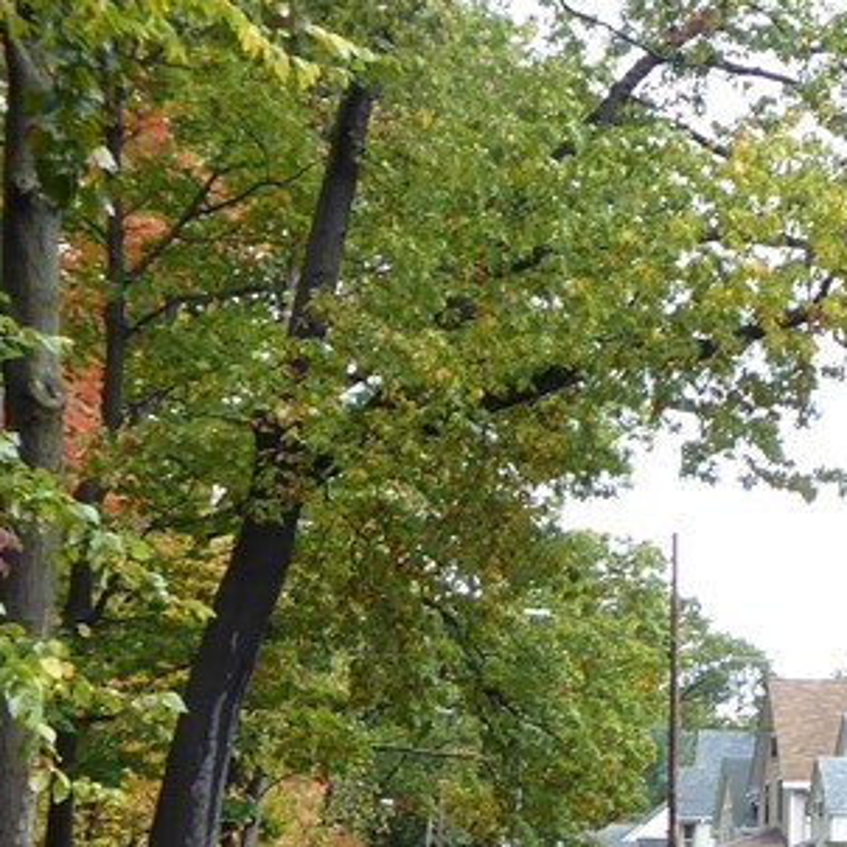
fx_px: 2990
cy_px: 648
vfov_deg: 16.0
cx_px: 1189
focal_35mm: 108
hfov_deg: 15.2
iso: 80
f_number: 3.7
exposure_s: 1/100
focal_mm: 6.3
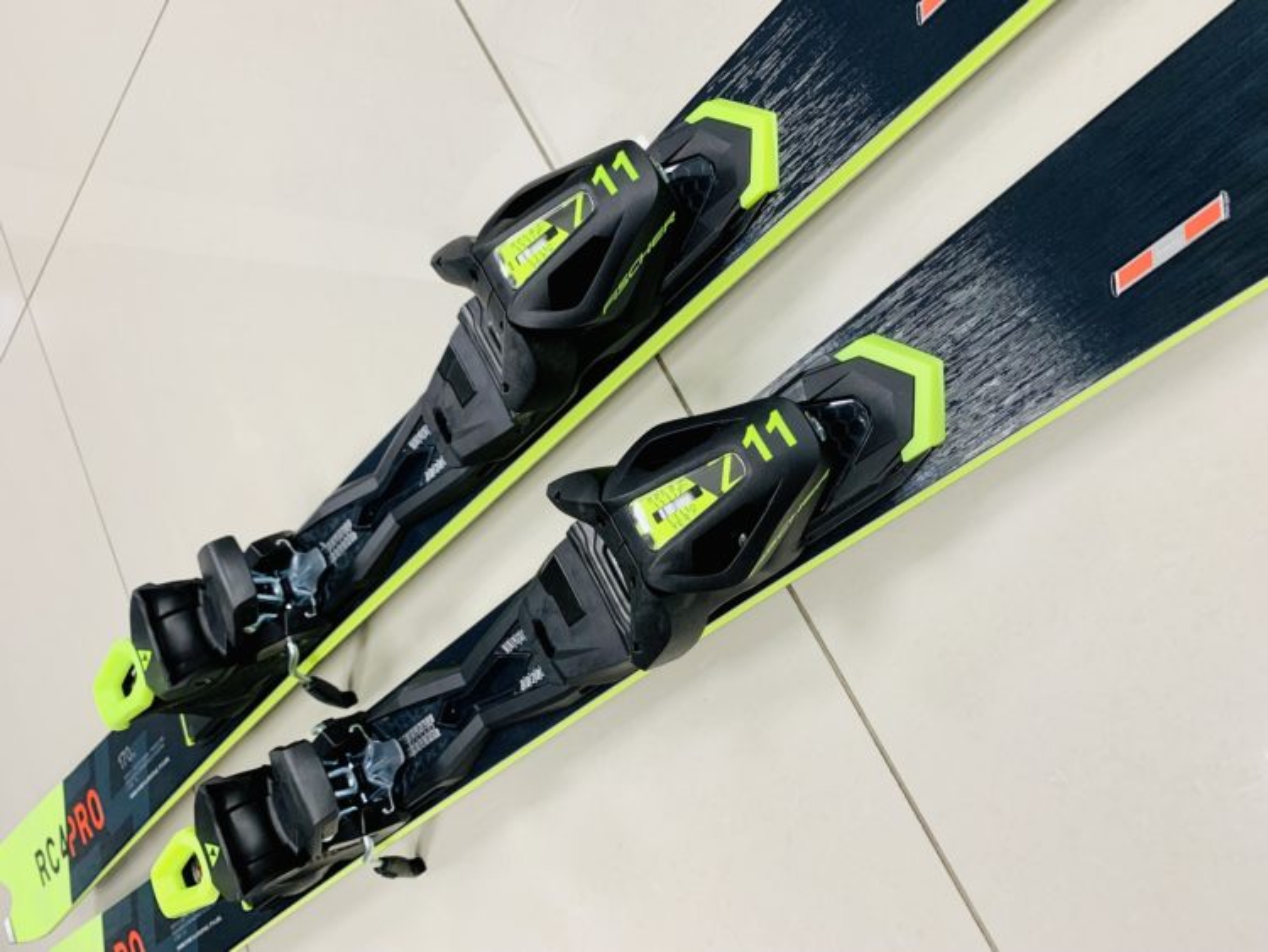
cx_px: 634
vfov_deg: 53.1
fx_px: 953
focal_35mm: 26
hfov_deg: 67.3
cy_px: 476
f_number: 1.8
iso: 80
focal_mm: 4.25
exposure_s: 1/50
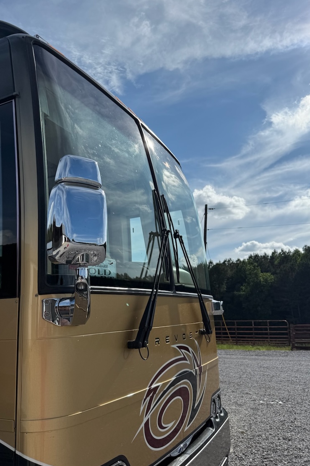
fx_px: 388
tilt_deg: +13.5
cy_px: 225
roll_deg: +1.6
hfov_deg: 43.6
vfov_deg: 61.9
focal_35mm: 30
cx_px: 142
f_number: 1.78
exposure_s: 1/14286
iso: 80
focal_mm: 6.76
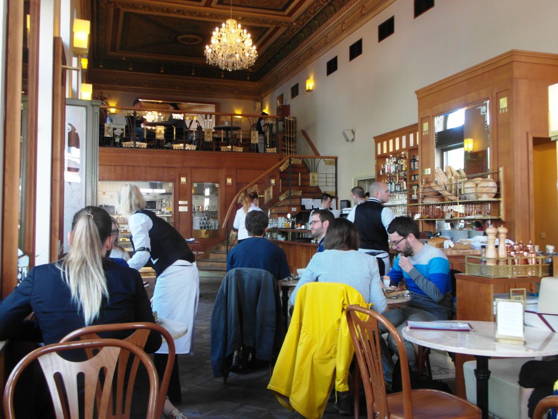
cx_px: 279
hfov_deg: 52.6
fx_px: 564
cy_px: 210
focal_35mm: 35
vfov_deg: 40.7
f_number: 3
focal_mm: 6.2
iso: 160
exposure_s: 1/45
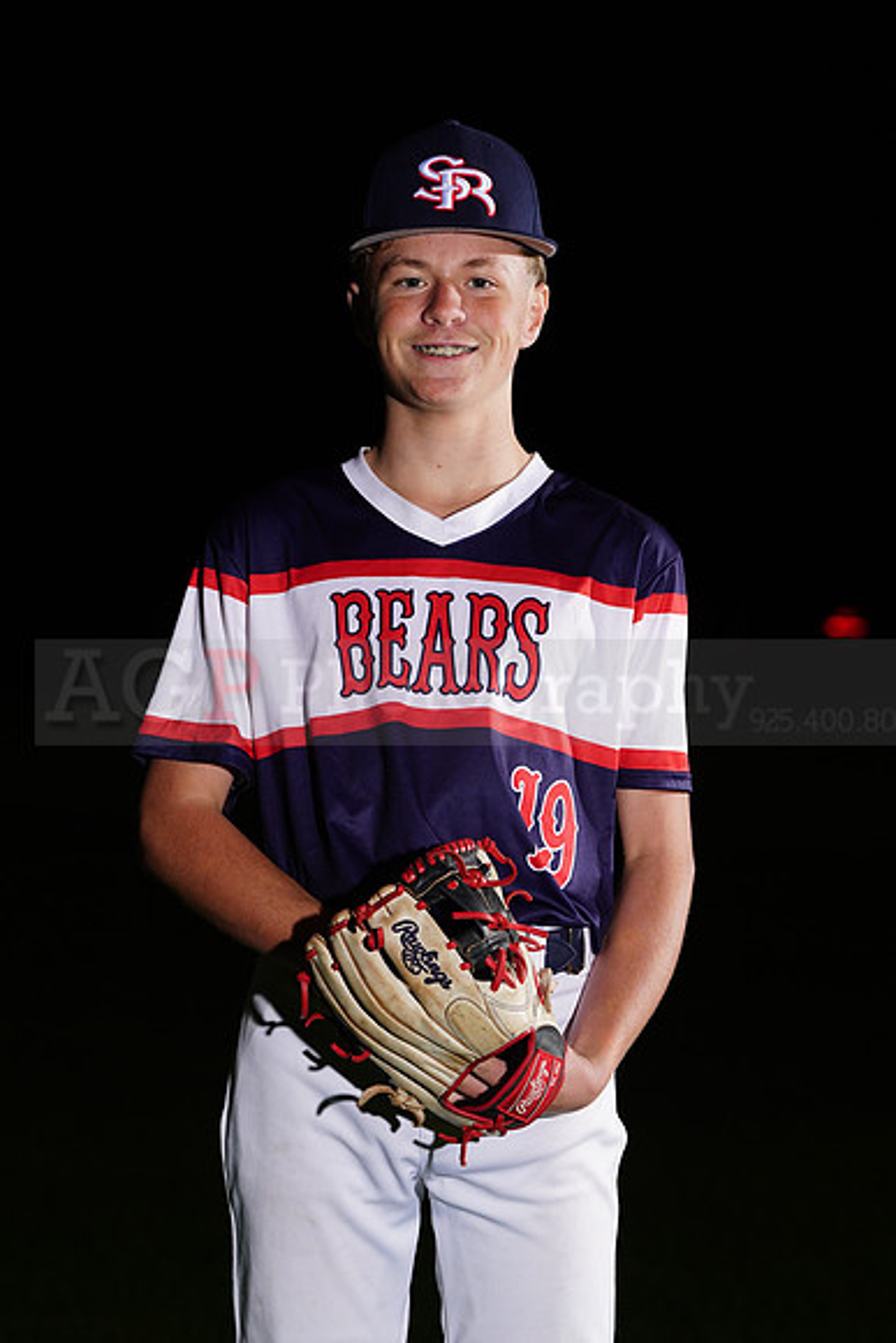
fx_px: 6678
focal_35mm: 179
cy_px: 672
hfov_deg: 7.7
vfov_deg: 11.5
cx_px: 448
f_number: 9
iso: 400
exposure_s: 1/125
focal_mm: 179
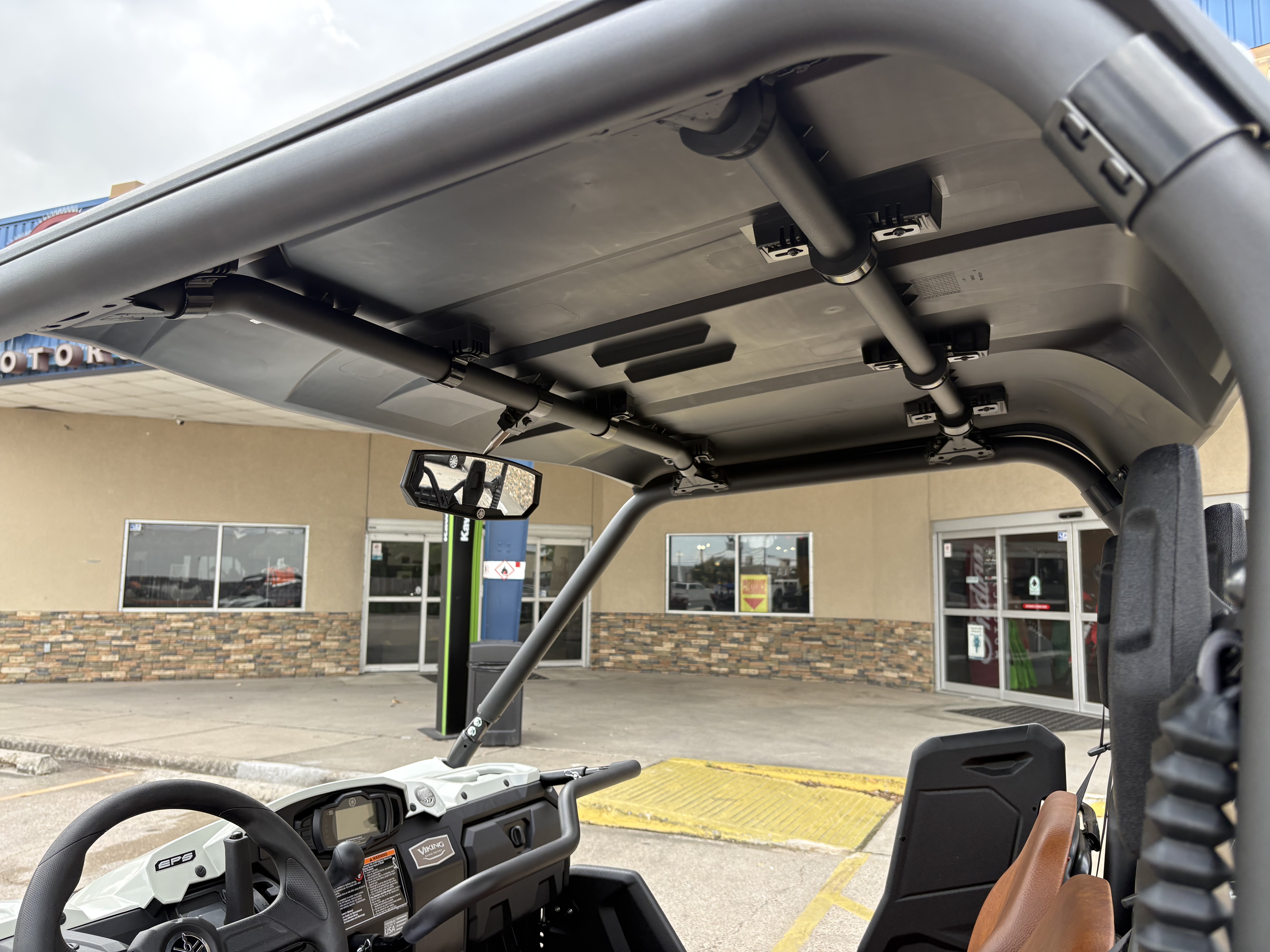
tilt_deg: +6.9
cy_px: 476
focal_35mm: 26
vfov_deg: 53.1
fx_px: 954
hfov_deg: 67.3
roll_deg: +0.6
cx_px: 635
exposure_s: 1/404
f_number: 1.6
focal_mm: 5.96
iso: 50
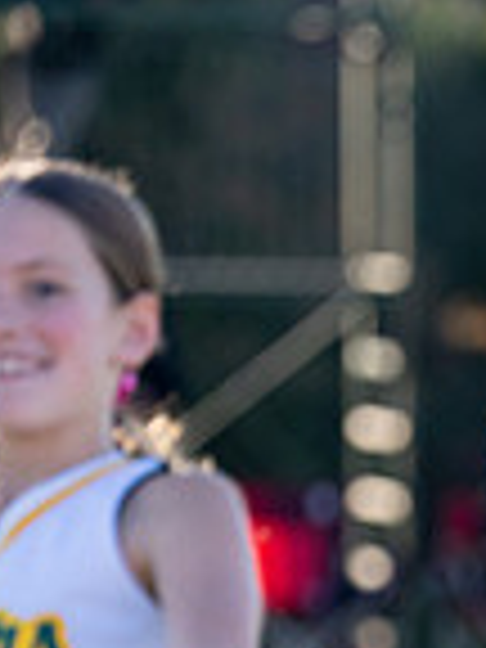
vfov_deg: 2.7
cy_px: 782
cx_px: 893
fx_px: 13890
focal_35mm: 742
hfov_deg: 2.0
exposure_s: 1/2500
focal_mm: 154
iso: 500
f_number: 2.8
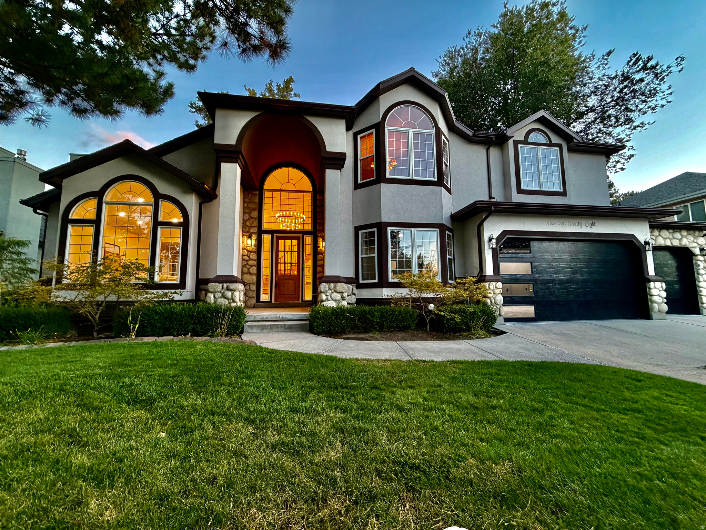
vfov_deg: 85.7
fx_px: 286
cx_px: 353
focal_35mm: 14
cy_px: 265
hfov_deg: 102.1
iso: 320
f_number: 2.2
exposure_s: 1/60
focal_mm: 2.22
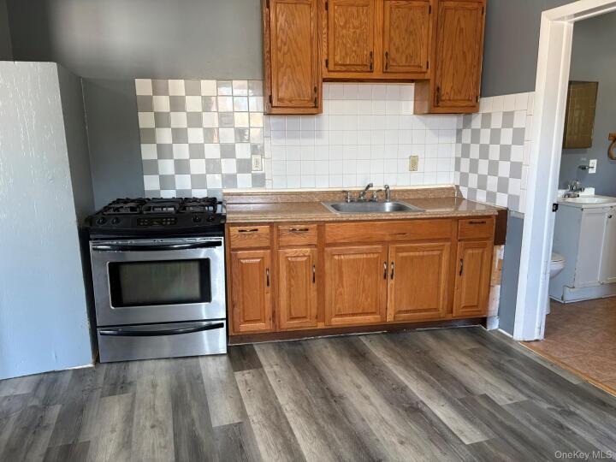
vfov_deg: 53.1
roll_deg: +1.5
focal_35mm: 26
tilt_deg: -11.2
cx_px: 308
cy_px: 231
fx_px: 463
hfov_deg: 67.3
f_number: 1.6
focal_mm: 5.96
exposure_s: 1/60
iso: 160
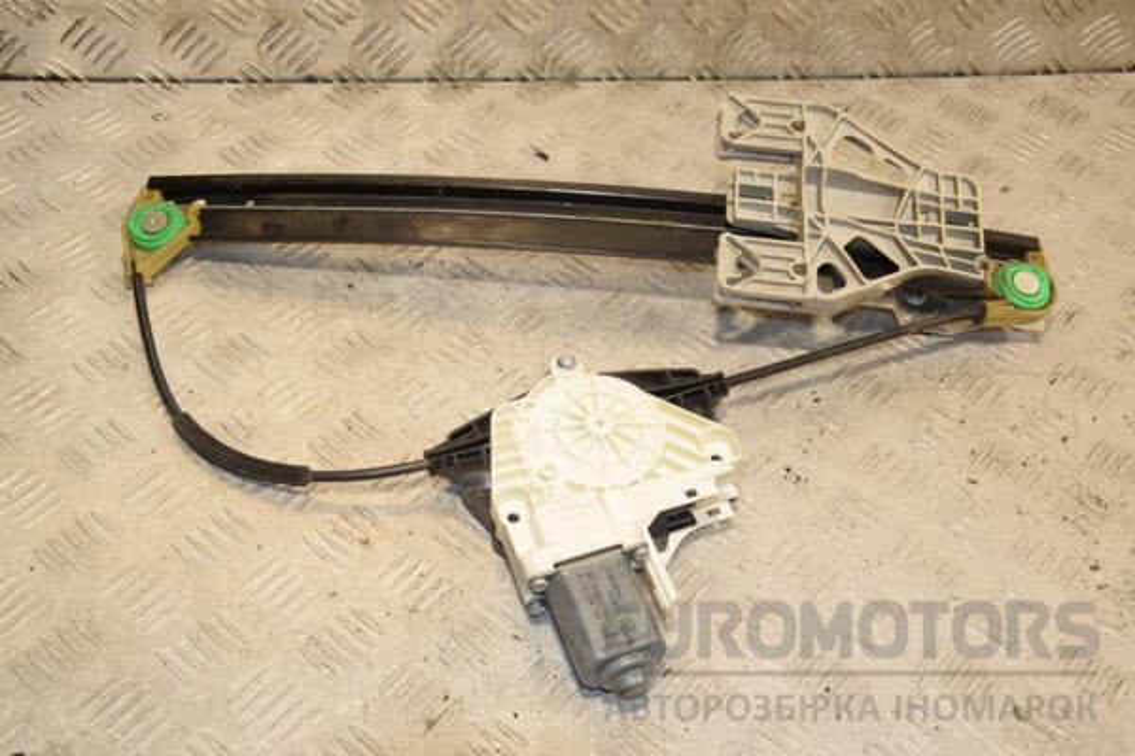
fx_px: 1513
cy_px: 378
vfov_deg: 28.1
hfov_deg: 41.1
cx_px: 568
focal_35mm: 48
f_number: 8
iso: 800
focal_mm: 32
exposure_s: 1/200
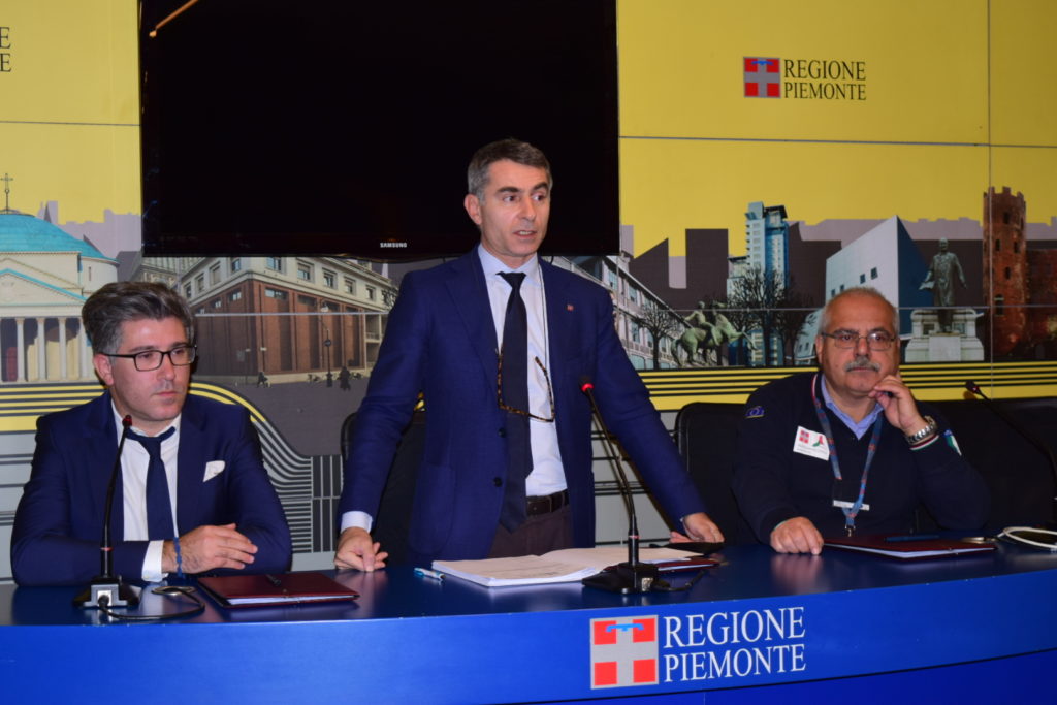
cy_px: 352
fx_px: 1982
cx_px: 528
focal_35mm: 68
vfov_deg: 20.2
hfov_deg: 29.9
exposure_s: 1/100
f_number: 5
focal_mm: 45
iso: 400
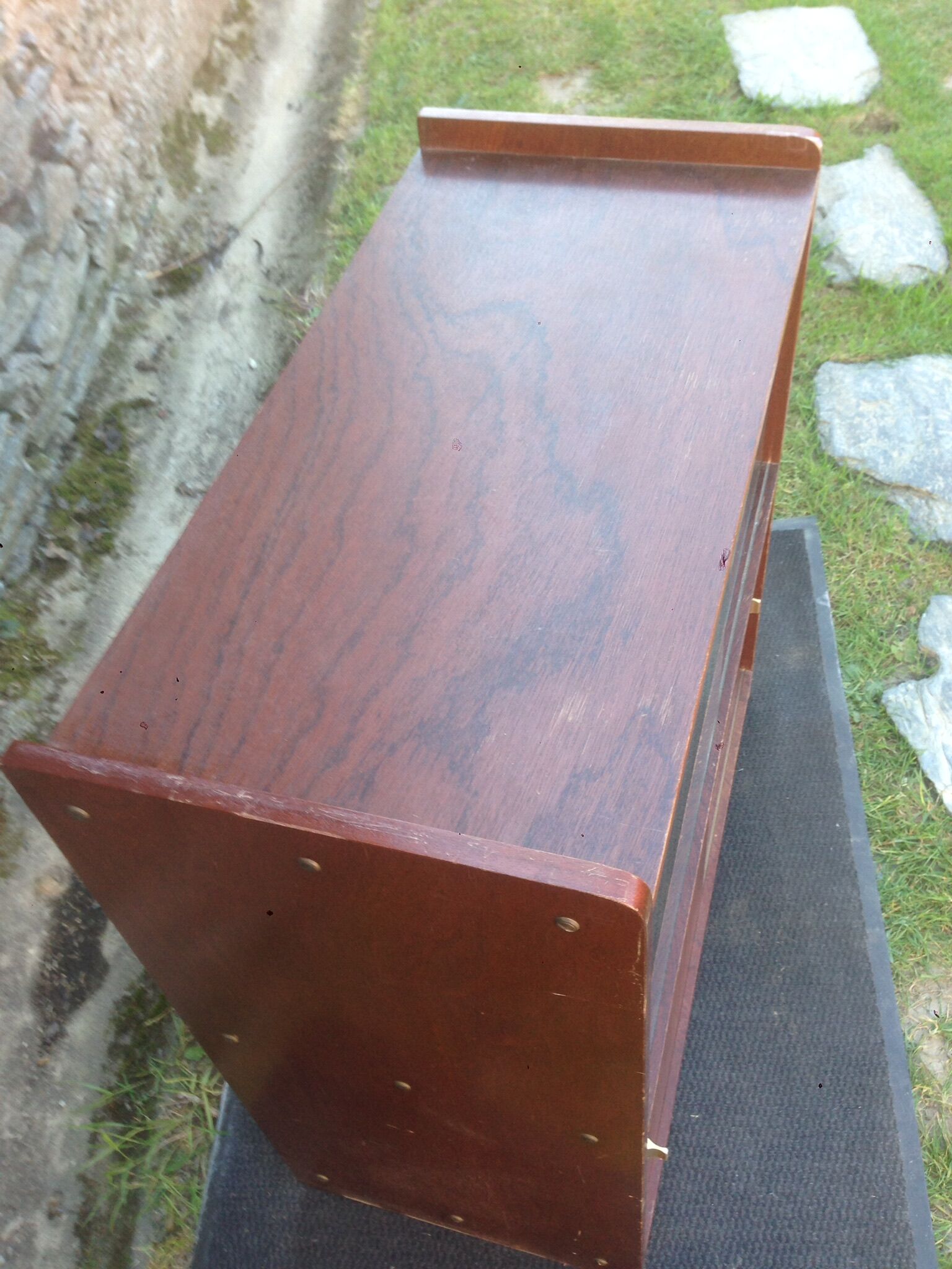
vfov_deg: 55.4
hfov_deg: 42.9
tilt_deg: -49.0
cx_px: 476
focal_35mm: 33
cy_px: 634
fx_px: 1210
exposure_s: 1/40
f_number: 2.4
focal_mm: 4.12
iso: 50
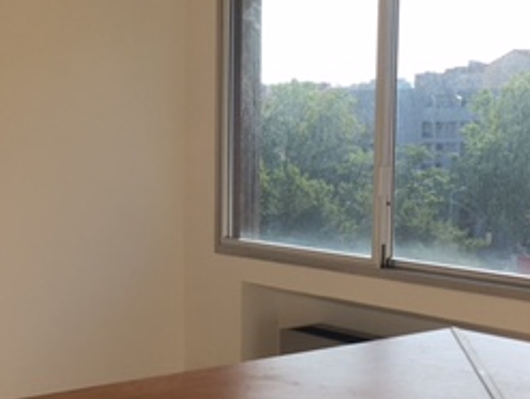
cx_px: 64
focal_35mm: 75
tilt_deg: -4.4
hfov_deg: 25.2
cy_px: 227
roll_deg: +3.0
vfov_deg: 19.7
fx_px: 1150
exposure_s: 1/725
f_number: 2.2
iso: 25
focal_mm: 4.15
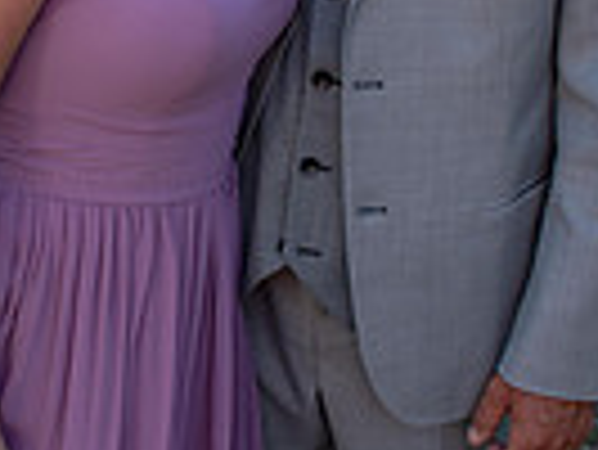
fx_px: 1522
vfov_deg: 16.8
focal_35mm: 88
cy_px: 212
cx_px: 198
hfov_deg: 22.1
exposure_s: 1/200
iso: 400
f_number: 7.1
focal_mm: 18
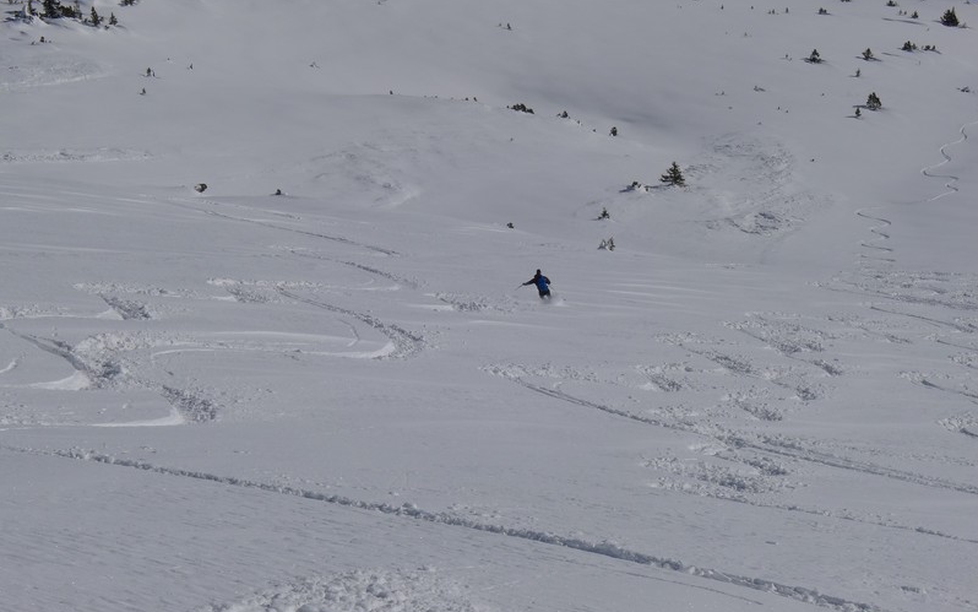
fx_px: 2452
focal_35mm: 92
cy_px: 304
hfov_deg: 22.6
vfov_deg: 14.2
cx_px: 489
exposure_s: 1/1300
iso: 80
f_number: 8
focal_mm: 19.2
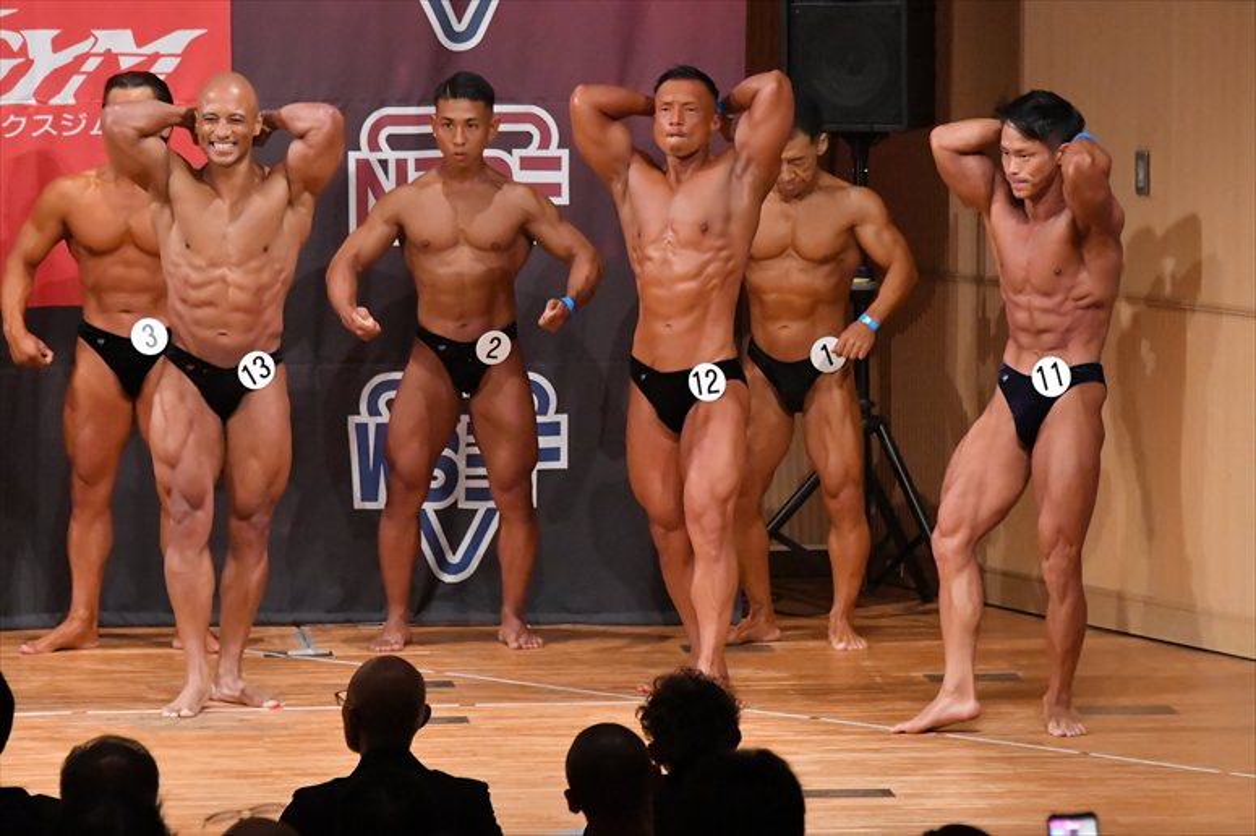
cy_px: 418
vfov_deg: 5.4
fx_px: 8892
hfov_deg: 8.1
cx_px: 628
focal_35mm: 255
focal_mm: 170
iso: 11400
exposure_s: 1/400
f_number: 5.6
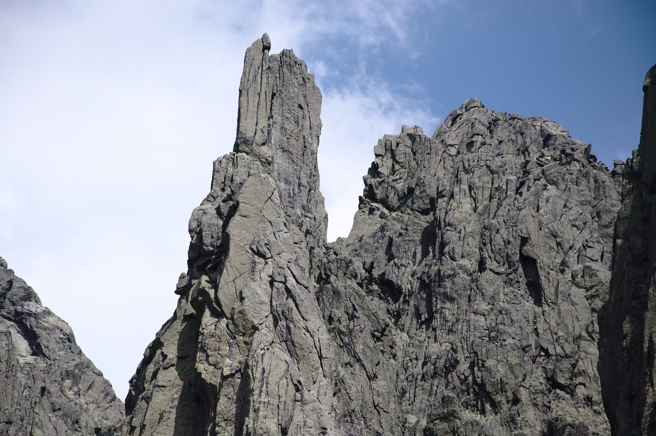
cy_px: 218
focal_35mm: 158
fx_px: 2868
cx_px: 328
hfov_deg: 13.0
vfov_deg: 8.7
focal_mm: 105
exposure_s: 1/1000
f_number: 8
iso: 400
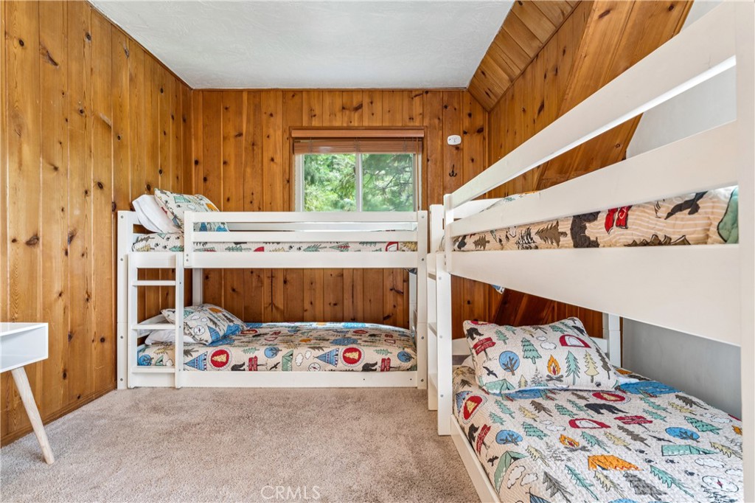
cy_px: 252
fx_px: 400
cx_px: 378
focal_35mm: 19
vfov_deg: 64.2
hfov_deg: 86.6
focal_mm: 19.1
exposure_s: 1.6
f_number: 13
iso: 100
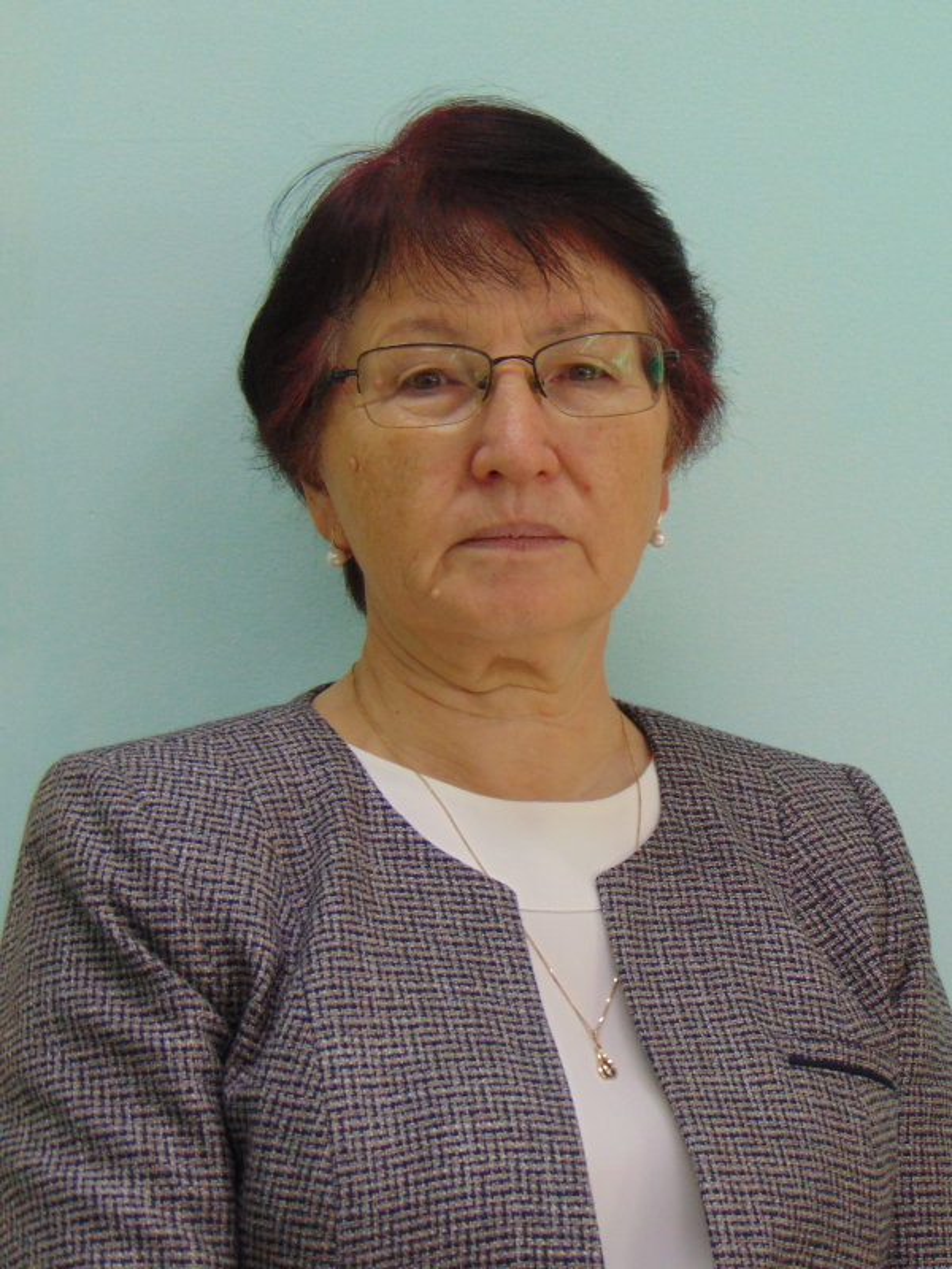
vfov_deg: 27.4
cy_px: 634
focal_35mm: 71
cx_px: 476
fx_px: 2603
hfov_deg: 20.7
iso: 200
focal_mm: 12.8
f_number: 3.7
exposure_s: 1/30
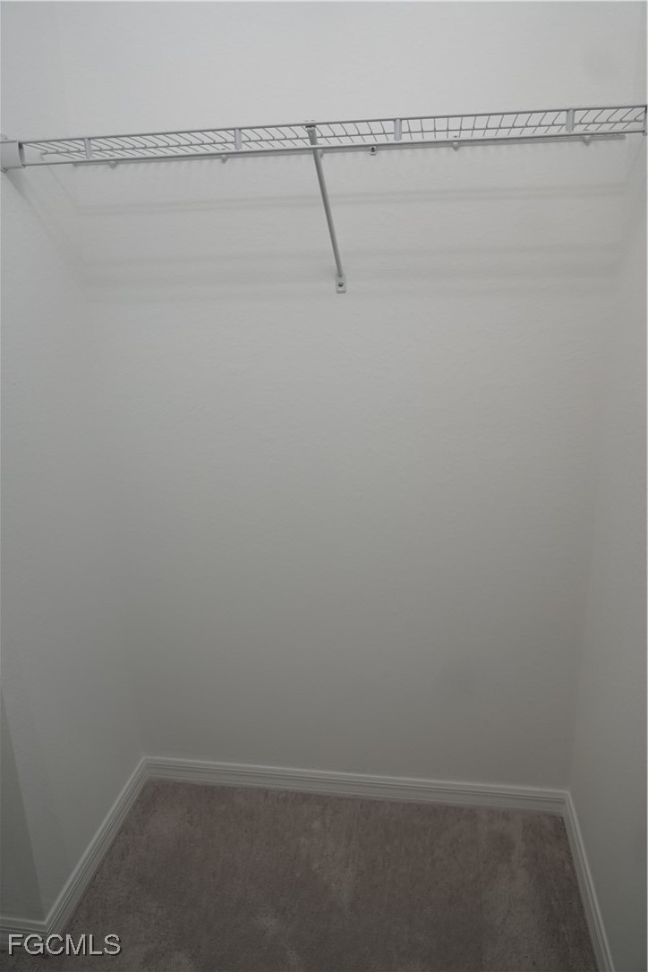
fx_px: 729
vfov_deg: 67.4
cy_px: 486
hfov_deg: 47.9
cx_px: 324
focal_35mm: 27
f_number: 3.5
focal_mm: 18
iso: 500
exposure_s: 1/160
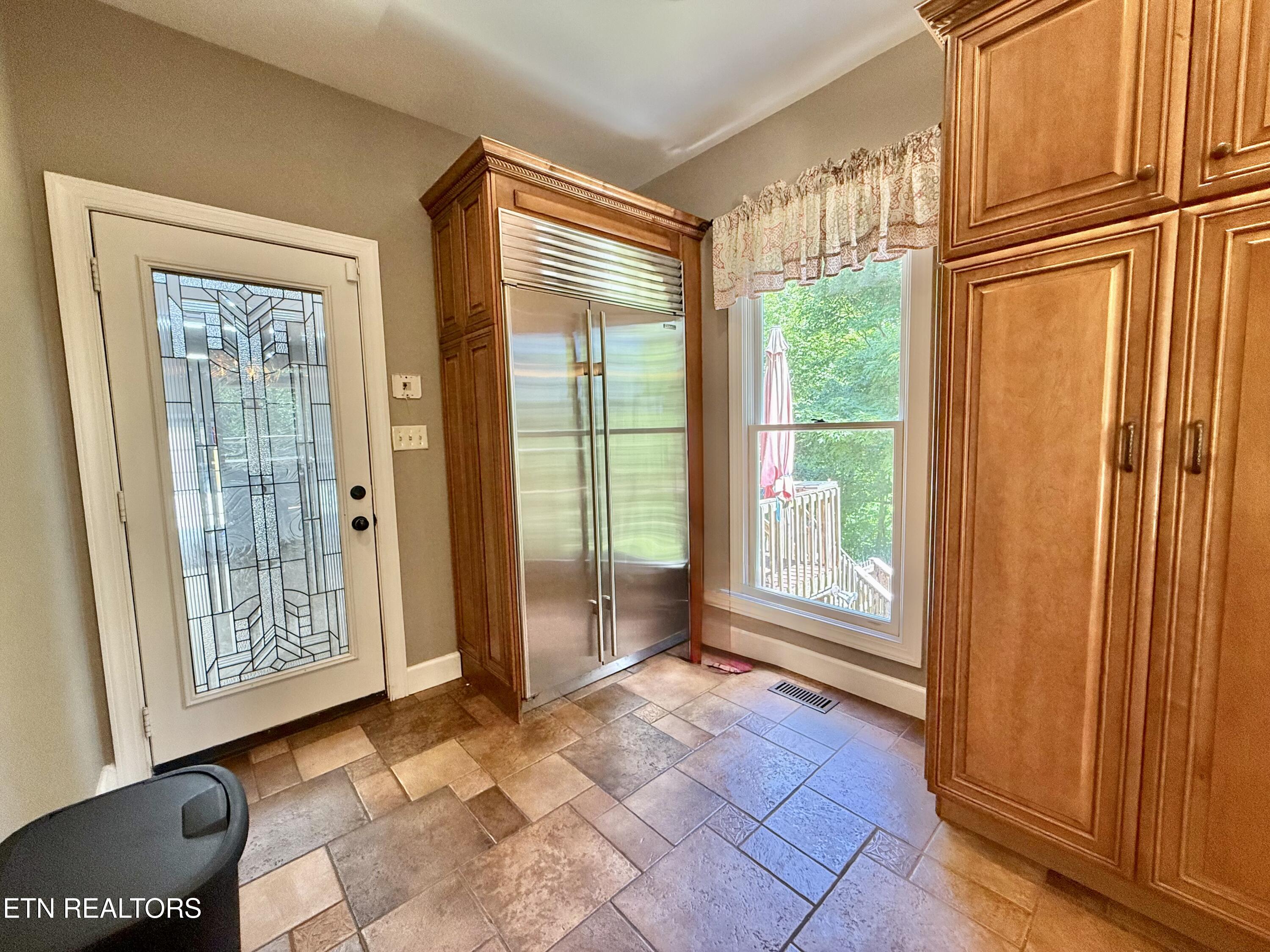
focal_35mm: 14
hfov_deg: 102.1
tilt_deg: -4.1
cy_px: 476
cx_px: 635
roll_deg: +1.3
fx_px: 514
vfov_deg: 85.7
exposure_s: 1/120
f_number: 2.2
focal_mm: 2.22
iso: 200
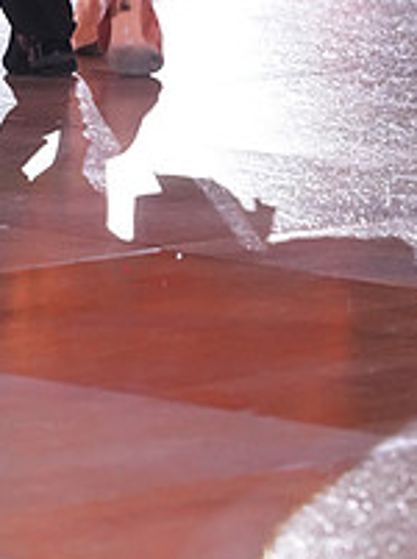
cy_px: -220
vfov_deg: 4.1
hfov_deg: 3.1
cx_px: 129
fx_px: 7799
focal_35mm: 484
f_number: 5
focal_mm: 174
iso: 4000
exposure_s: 1/250
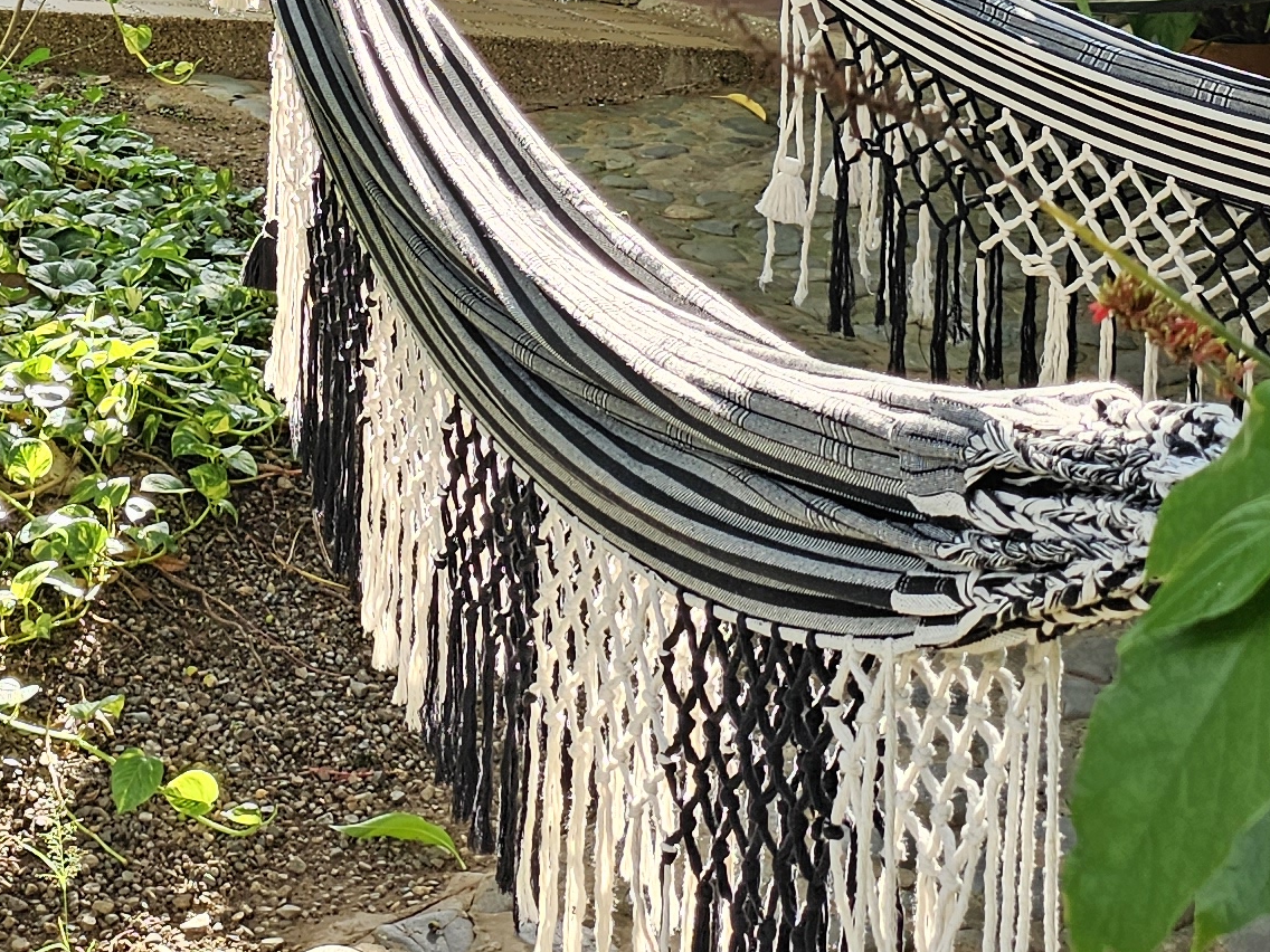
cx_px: 298
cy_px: -334
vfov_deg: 17.0
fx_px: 2972
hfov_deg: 23.8
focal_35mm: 81
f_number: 1.7
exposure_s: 1/180
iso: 50
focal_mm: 6.3
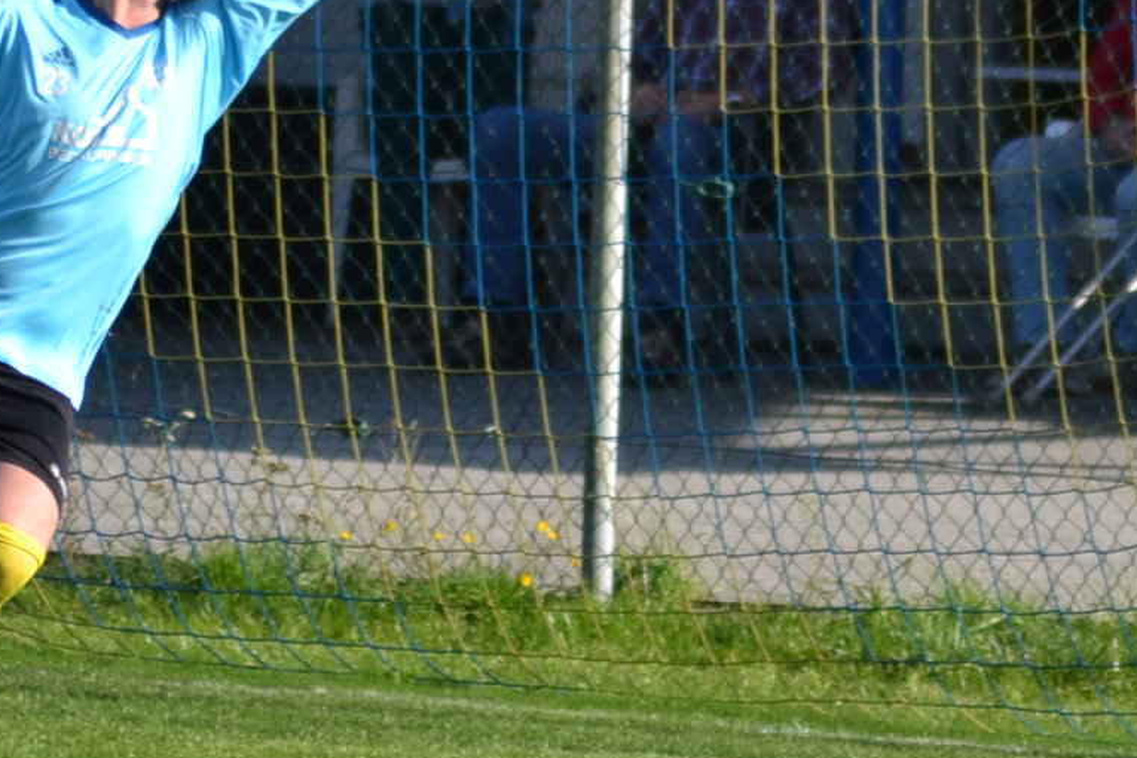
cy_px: 138
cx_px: 762
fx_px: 25675
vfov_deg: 1.7
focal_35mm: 813
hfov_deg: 2.5
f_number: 5.6
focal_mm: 180
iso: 400
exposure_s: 1/1250
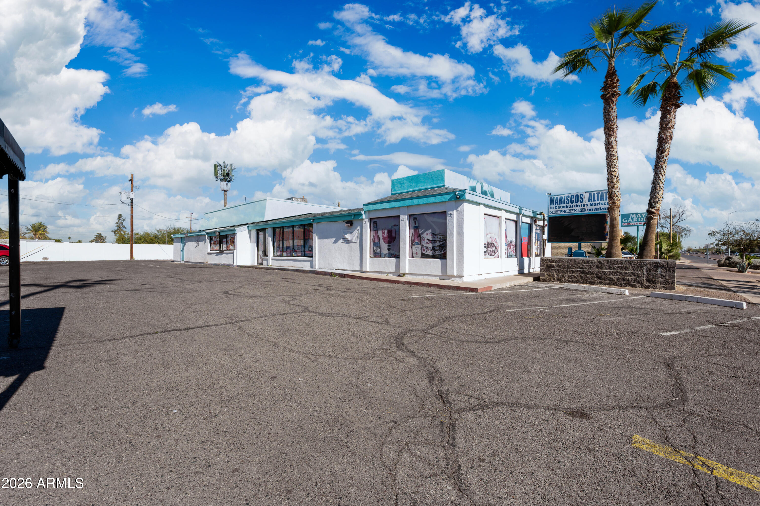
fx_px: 316
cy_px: 253
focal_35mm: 15
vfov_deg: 77.2
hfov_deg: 100.4
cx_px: 380
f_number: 8
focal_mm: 15
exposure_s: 1/125
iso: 100
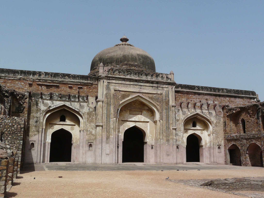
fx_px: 282
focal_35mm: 37
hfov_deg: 50.1
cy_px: 99
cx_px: 132
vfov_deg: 38.7
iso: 100
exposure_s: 1/400
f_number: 6.3
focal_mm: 4.6
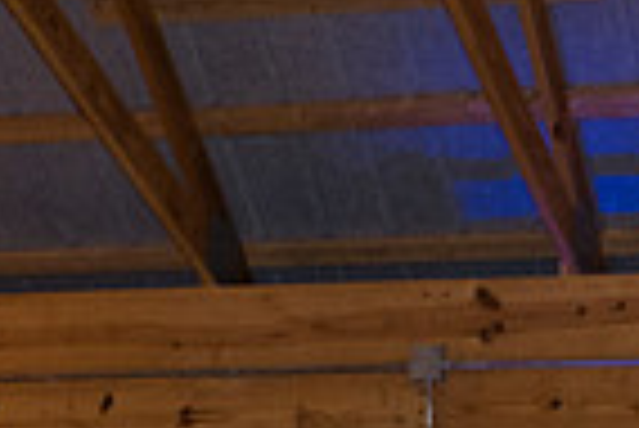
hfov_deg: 12.6
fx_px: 2896
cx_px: 464
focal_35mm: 163
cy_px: 849
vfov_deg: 8.1
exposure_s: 1/200
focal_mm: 26.5
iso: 1600
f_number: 3.2
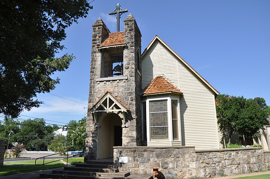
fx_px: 202
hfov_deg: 67.5
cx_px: 135
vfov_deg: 47.8
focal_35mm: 27
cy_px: 90
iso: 200
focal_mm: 18
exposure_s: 1/250
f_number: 8
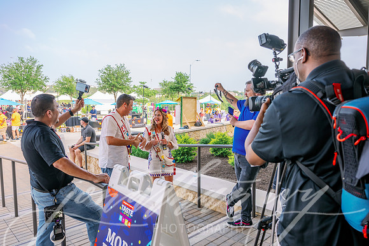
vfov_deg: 48.0
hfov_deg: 67.4
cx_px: 184
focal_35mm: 27
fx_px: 277
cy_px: 123
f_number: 4.5
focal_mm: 27
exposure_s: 1/80
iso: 40
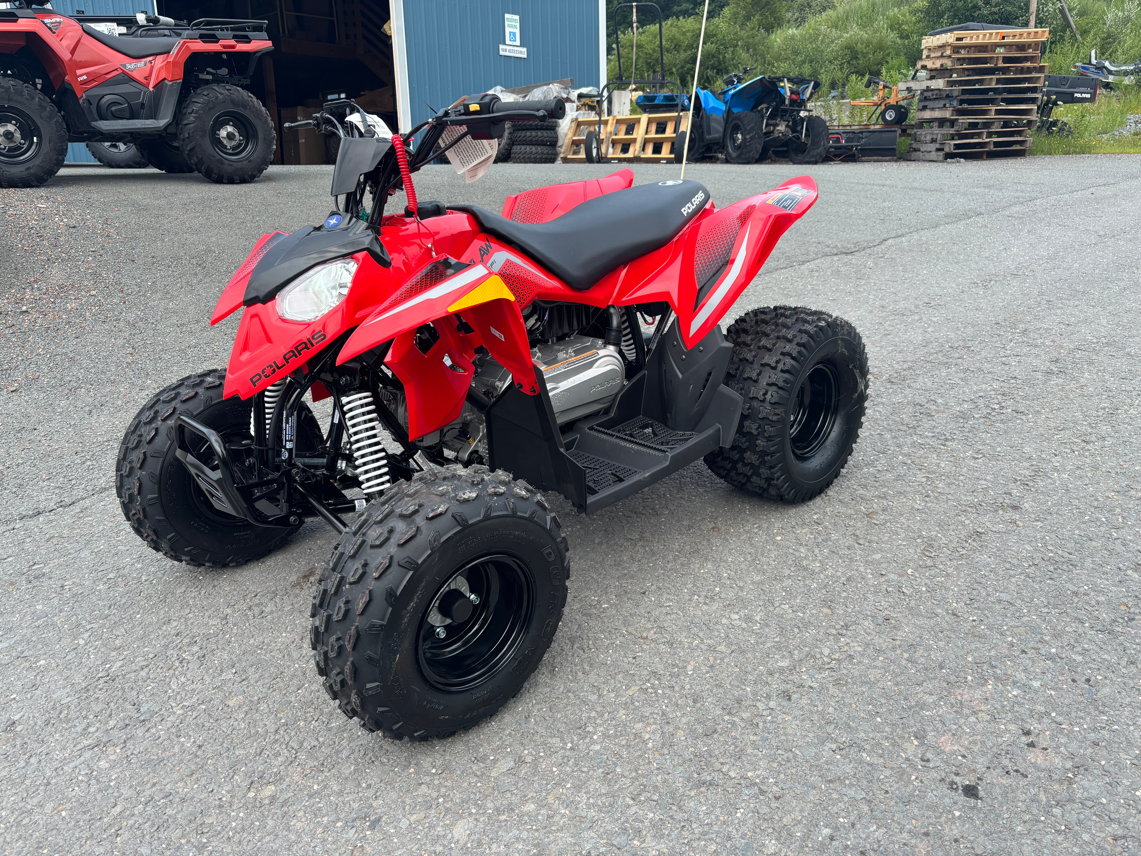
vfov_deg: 53.1
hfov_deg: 67.3
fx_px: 857
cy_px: 428
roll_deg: +1.2
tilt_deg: -16.1
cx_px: 570
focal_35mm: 26
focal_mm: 5.96
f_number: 1.6
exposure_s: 1/1139
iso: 50
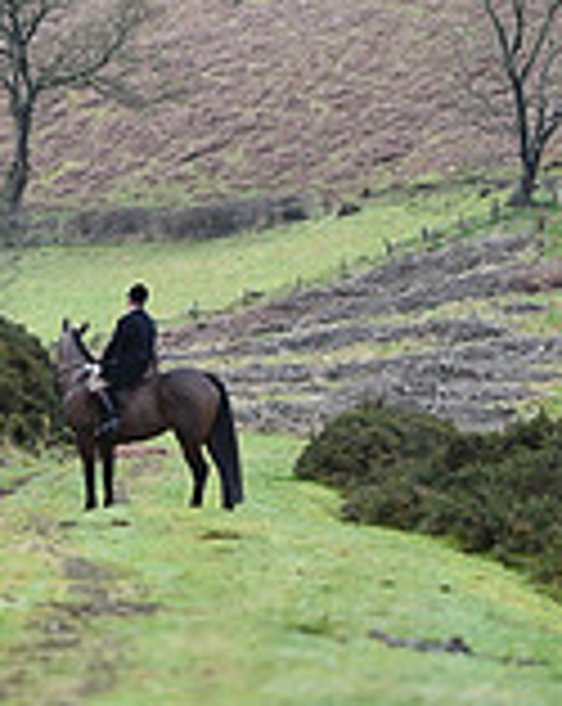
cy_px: -58
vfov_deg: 5.3
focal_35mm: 365
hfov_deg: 4.2
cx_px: -598
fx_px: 7611
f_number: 3.5
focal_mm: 105
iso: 400
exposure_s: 1/800
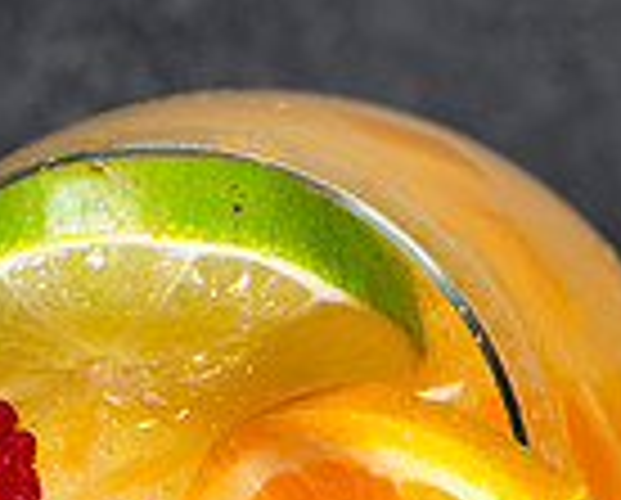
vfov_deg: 4.9
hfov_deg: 5.9
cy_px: 651
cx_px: 1464
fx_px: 5802
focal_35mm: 315
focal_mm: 50
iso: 250
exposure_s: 1/100
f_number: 4.5
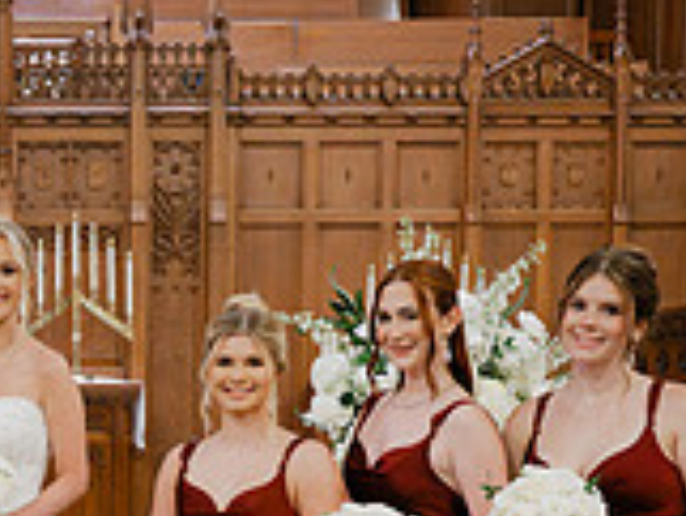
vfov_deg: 17.2
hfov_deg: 22.4
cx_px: -47
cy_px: 569
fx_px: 1646
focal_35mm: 83
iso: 3200
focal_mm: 24
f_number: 2.8
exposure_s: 1/100
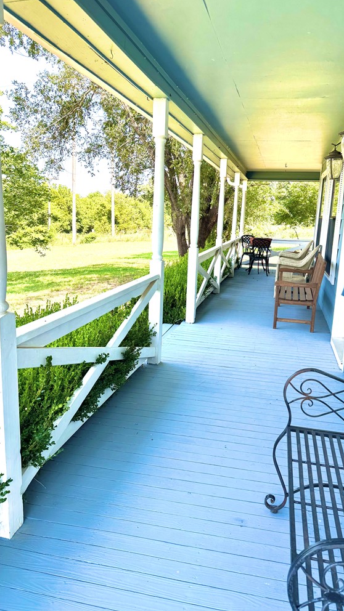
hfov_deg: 42.8
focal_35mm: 27
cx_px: 192
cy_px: 302
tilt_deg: -13.1
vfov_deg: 69.9
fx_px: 438
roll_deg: -2.5
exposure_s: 1/723
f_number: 1.78
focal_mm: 6.76
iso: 80
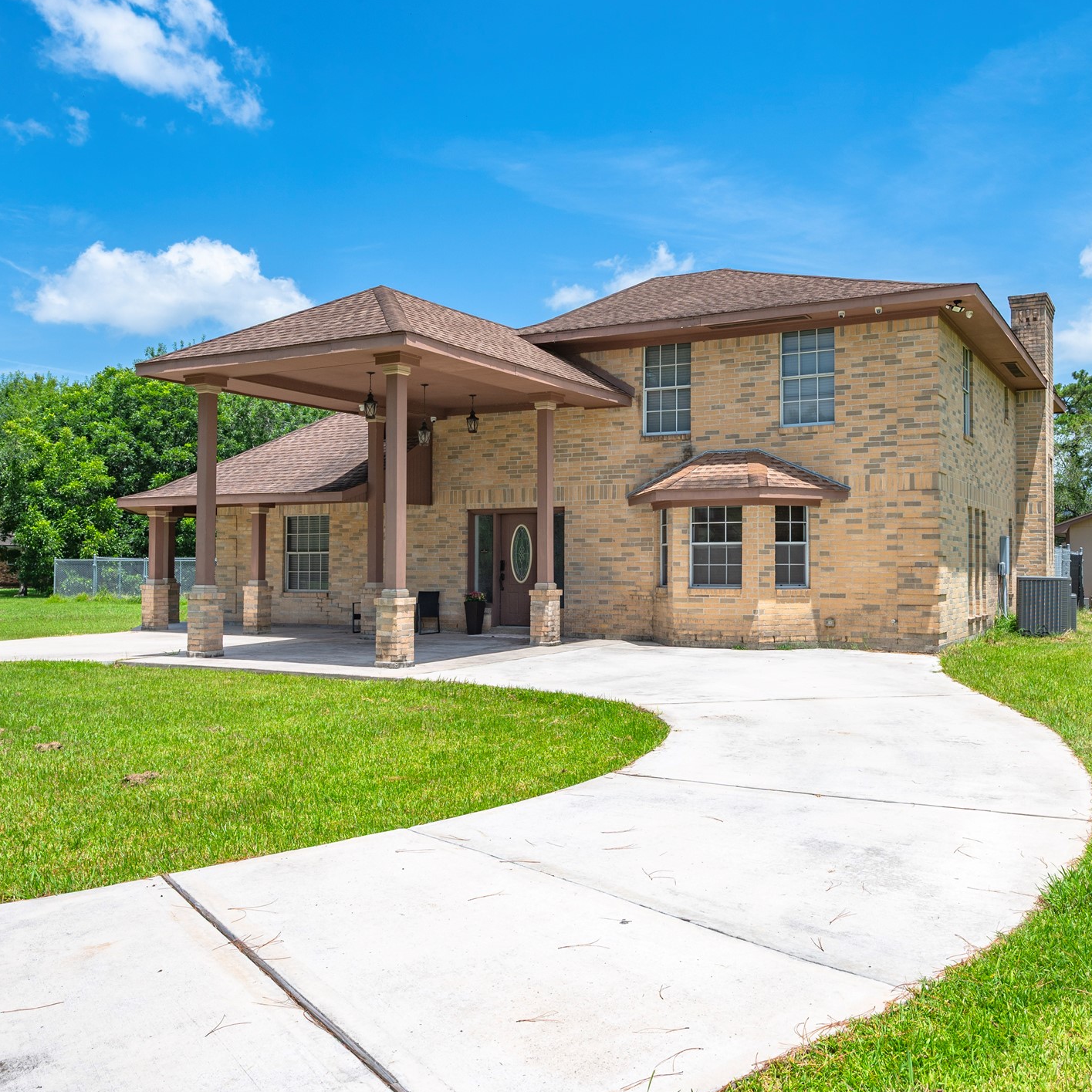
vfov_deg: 54.0
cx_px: 628
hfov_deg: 53.8
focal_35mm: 30
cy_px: 543
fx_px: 1071
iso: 125
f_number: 13
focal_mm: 23
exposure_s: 1/160
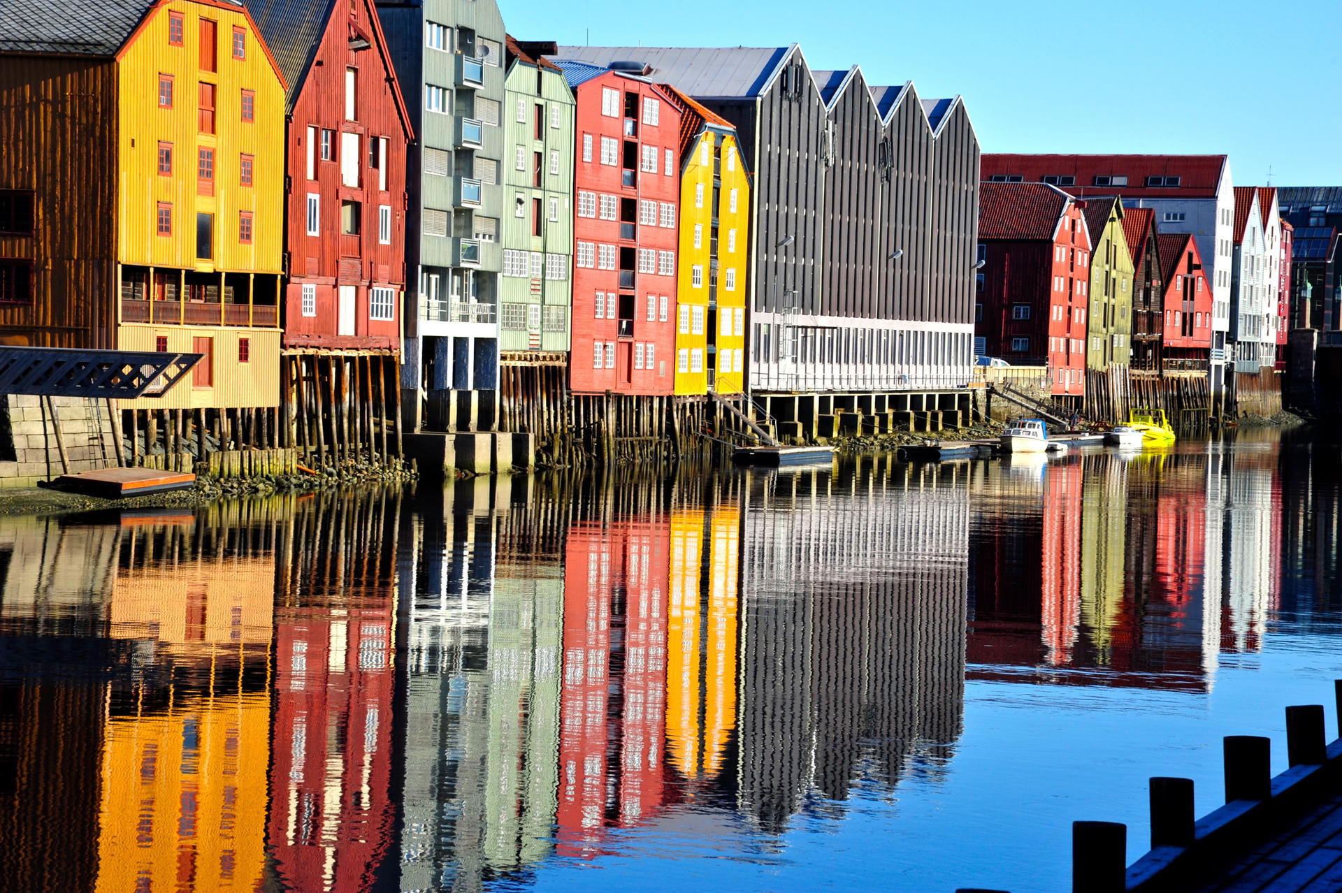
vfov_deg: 11.4
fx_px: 4471
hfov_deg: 17.1
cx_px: 671
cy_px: 446
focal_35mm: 120
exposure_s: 1/160
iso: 500
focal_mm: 120
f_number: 14
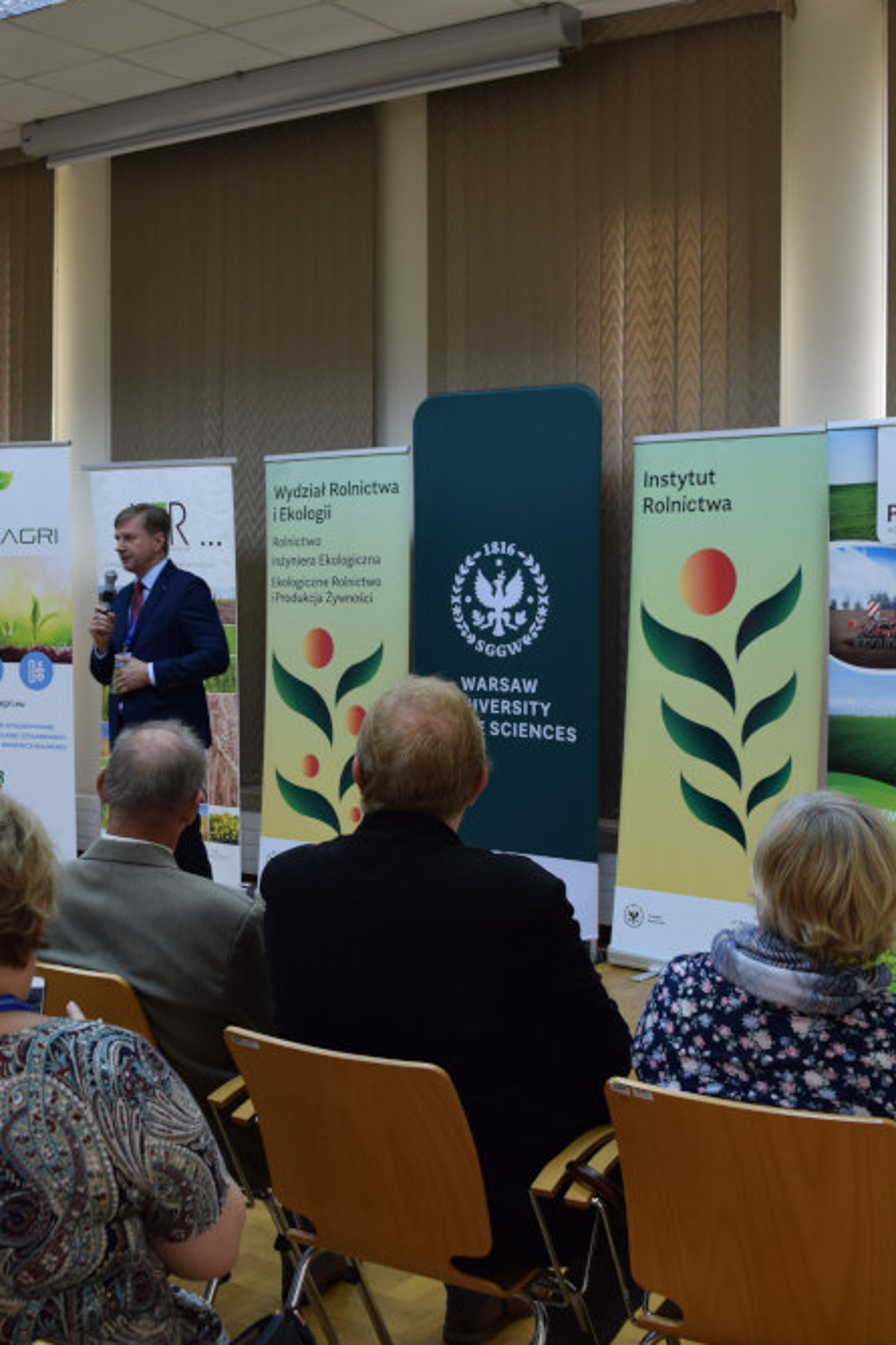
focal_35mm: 46
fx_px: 1718
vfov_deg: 42.8
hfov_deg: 29.2
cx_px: 413
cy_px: 665
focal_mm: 20
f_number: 4.5
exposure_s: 1/80
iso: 400
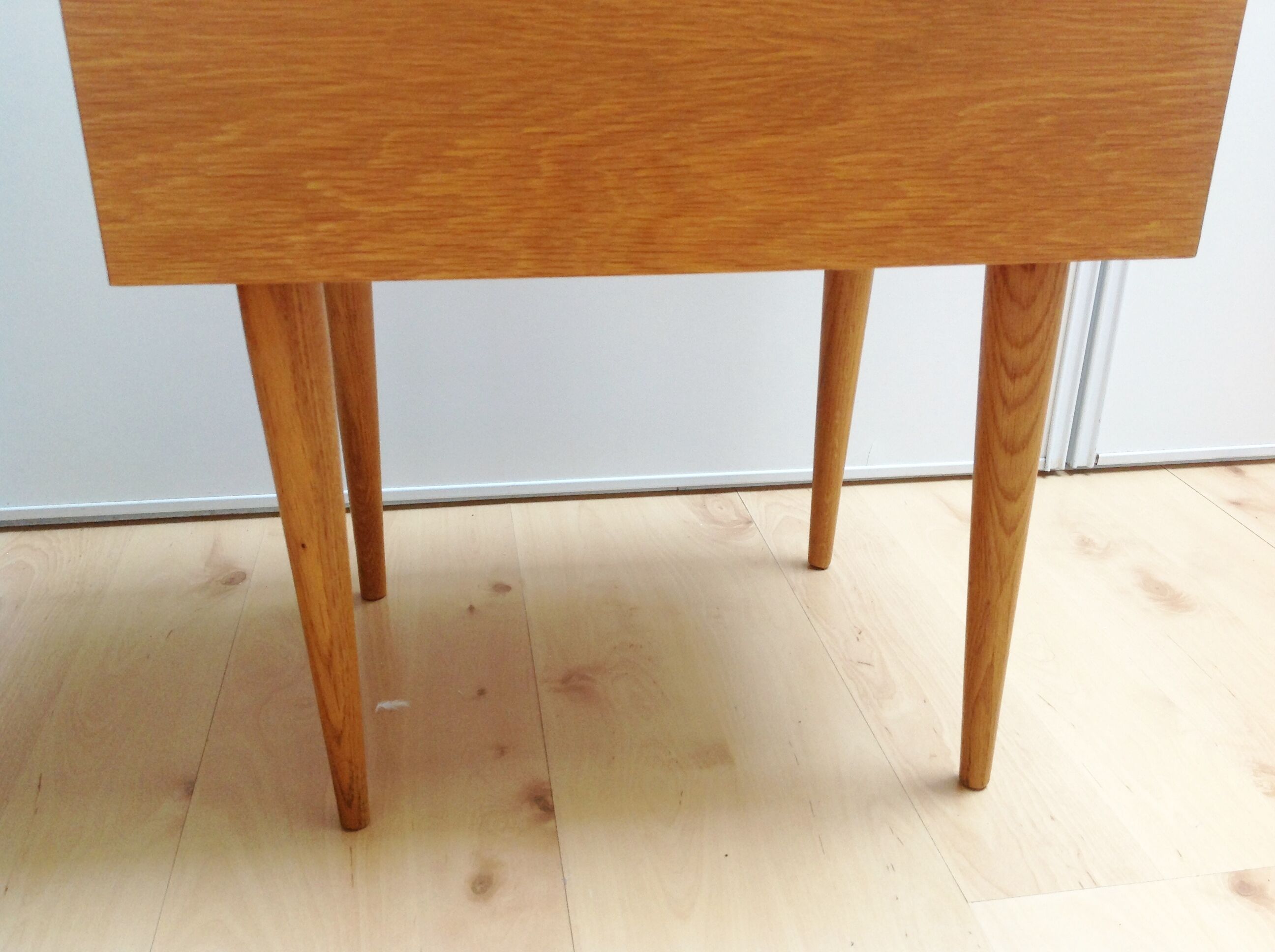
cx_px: 638
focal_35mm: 35
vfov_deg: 40.6
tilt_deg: -24.5
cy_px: 476
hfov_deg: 52.7
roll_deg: -0.5
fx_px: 1287
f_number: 2.4
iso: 80
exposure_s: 1/15
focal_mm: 4.28
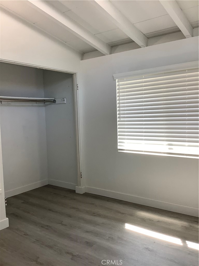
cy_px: 133
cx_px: 100
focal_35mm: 31
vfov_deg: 58.4
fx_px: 238
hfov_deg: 45.4
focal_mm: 3.3
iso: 50
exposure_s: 1/60
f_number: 2.4
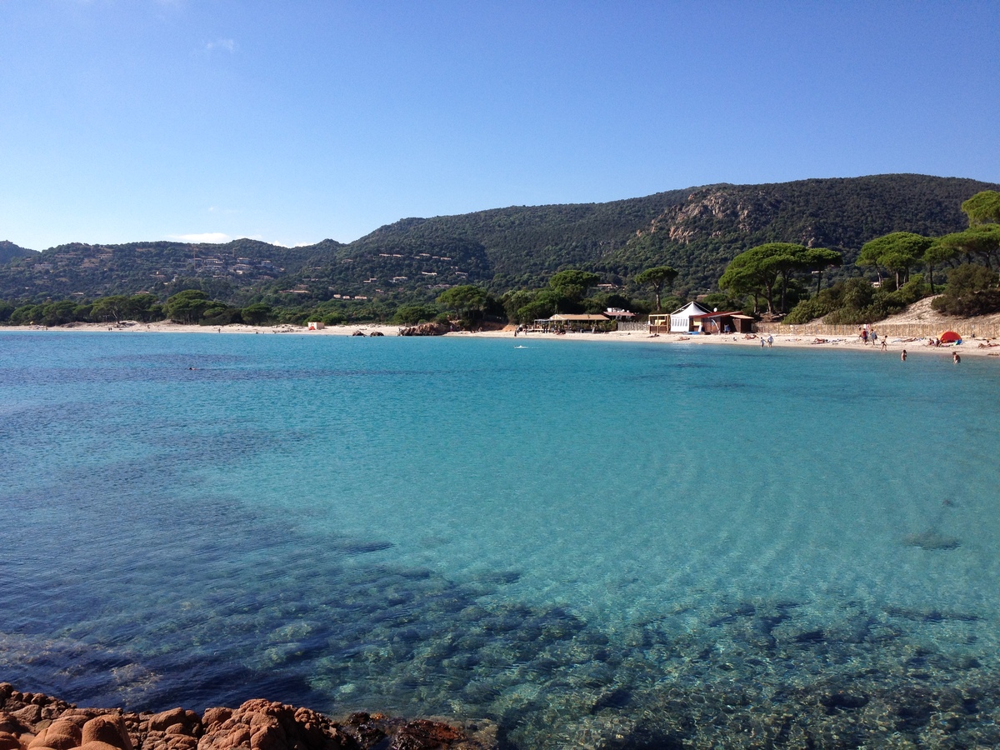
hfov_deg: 52.6
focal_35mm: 35
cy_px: 375
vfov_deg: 40.7
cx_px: 500
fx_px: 1011
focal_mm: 4.28
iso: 64
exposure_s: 1/1672
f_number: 2.4
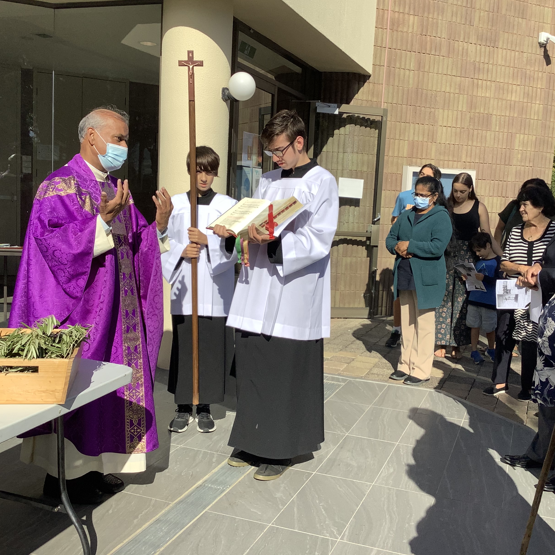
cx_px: 297
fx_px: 671
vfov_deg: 44.9
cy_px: 275
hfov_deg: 44.9
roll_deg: -0.3
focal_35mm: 37
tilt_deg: -4.1
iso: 25
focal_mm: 3.3
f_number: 2.4
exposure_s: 1/1942
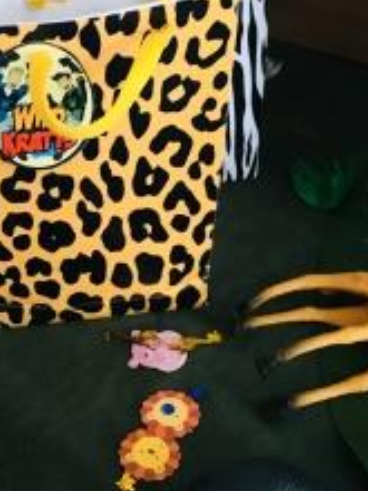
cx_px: 109
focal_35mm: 59
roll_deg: +0.3
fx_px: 836
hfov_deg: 24.6
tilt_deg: -36.1
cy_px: 205
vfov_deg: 32.6
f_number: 2.2
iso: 320
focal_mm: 4.15
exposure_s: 1/17
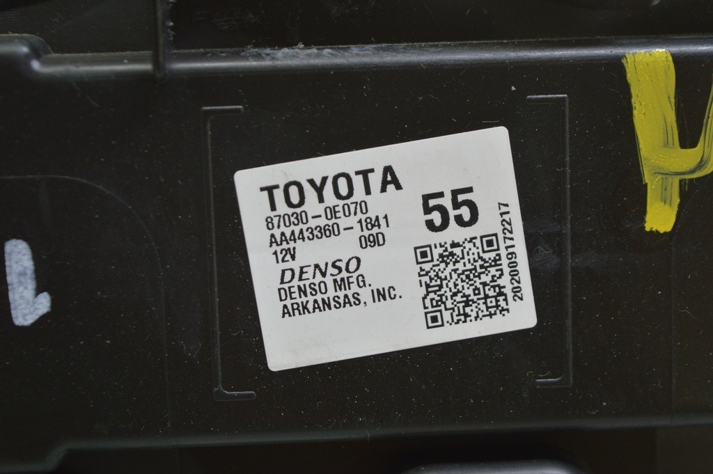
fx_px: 1633
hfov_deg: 24.6
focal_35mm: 82
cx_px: 356
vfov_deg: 16.5
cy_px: 237
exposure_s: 1/20
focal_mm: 55
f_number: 5.6
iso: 400
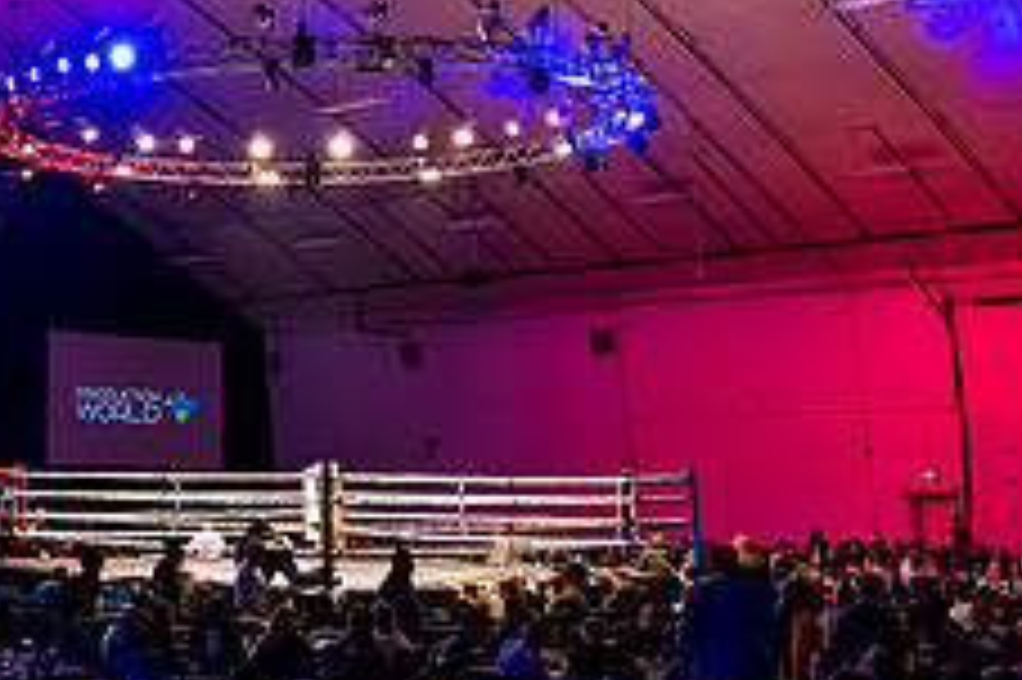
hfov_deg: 28.6
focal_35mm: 65
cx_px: -54
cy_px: 250
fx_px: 1844
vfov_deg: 20.8
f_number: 3.5
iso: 4000
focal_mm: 24
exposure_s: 1/160
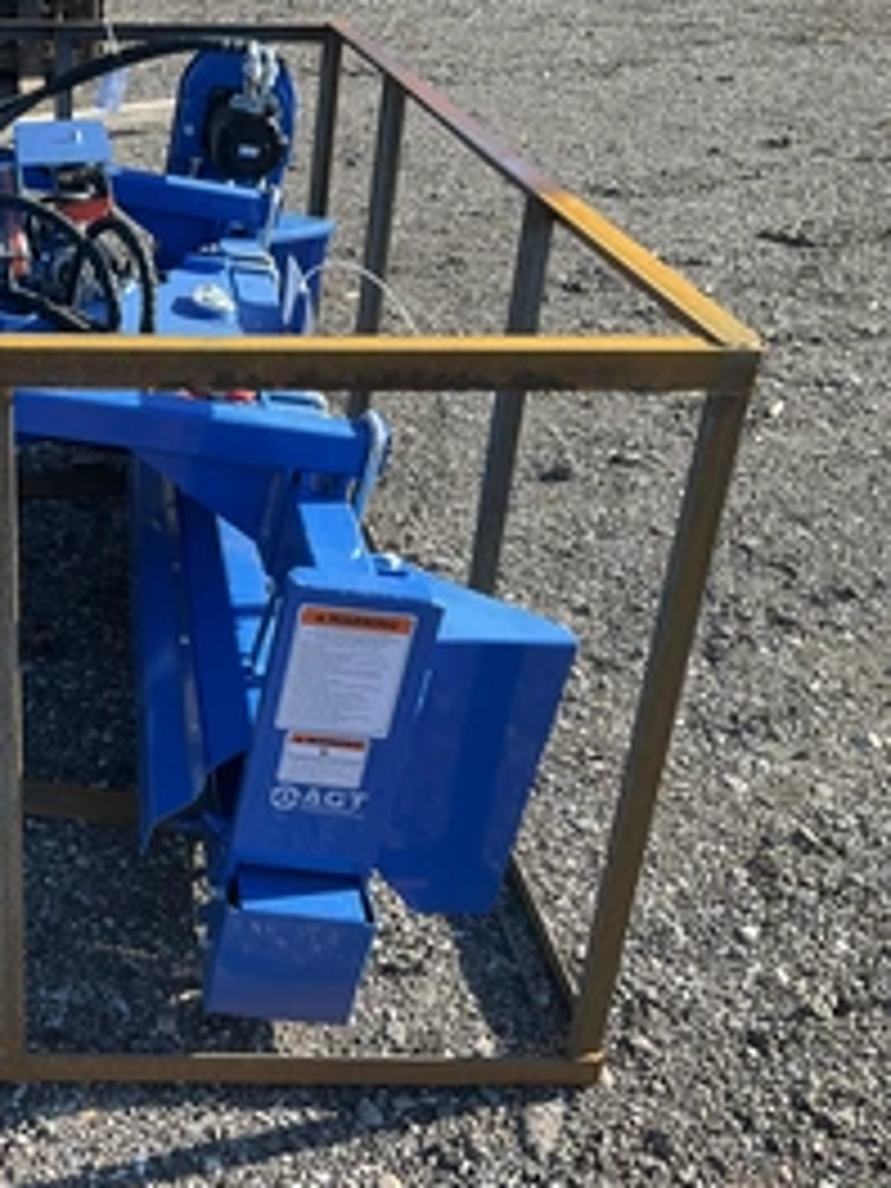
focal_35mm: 44
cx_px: 58
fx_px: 1510
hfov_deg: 31.1
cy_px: 572
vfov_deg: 42.9
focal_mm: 3
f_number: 1.8
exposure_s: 1/383
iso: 25
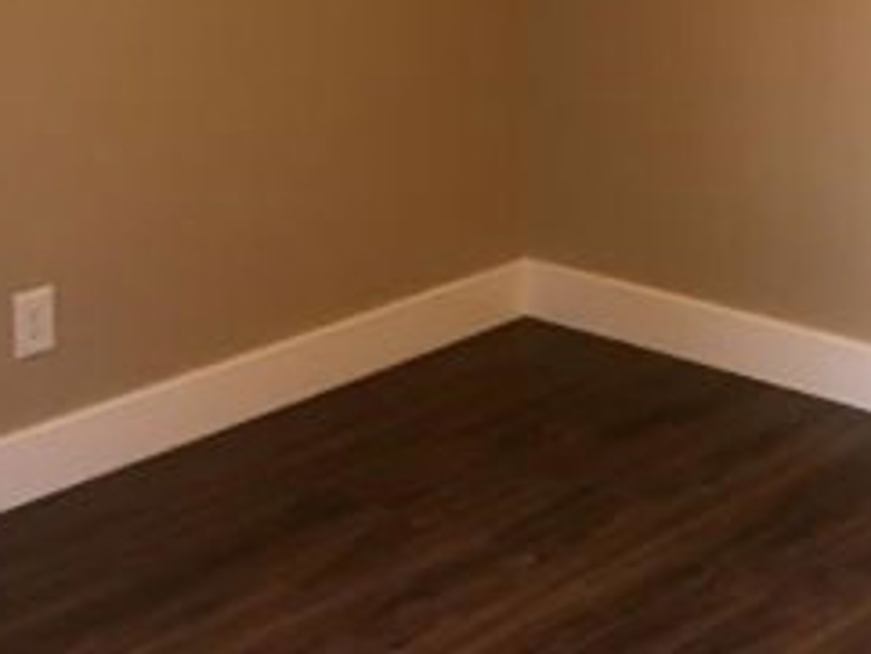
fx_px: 1938
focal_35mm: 77
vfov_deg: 18.1
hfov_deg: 24.2
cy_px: -155
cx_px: 875
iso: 100
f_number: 2.2
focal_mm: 4.15
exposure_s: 1/30
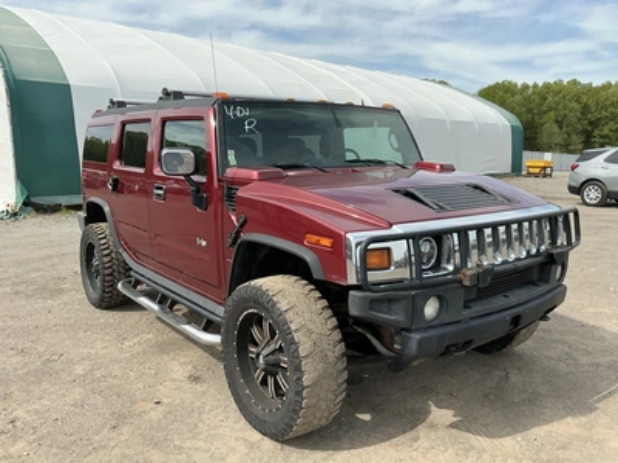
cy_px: 232
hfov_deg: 63.4
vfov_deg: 49.7
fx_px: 500
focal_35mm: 28
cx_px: 309
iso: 25
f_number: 1.8
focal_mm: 3
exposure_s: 1/1144
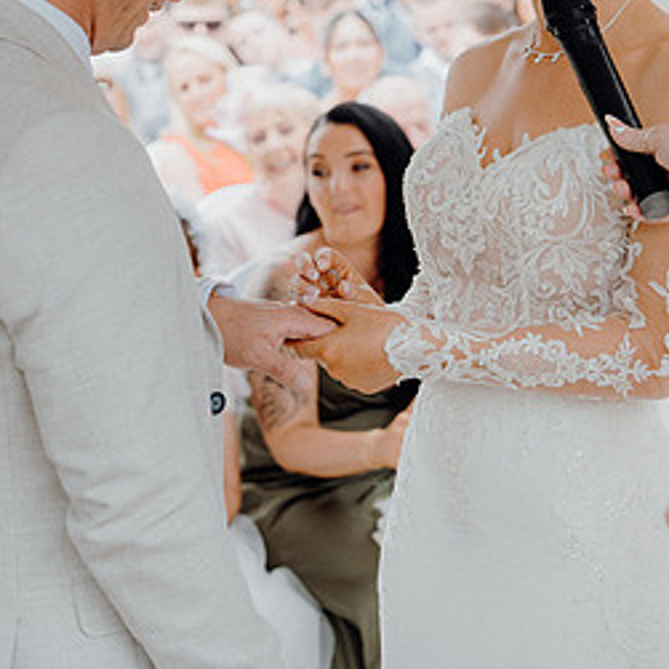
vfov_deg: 15.5
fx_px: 2449
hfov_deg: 15.6
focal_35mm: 112
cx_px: 376
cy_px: 159
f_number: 3.5
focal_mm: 57
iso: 125
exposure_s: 1/200
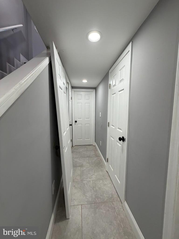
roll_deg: +1.2
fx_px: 97
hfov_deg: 85.7
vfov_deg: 102.1
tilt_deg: -4.9
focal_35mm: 14
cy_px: 120
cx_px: 90
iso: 160
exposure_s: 1/120
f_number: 2.2
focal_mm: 2.22
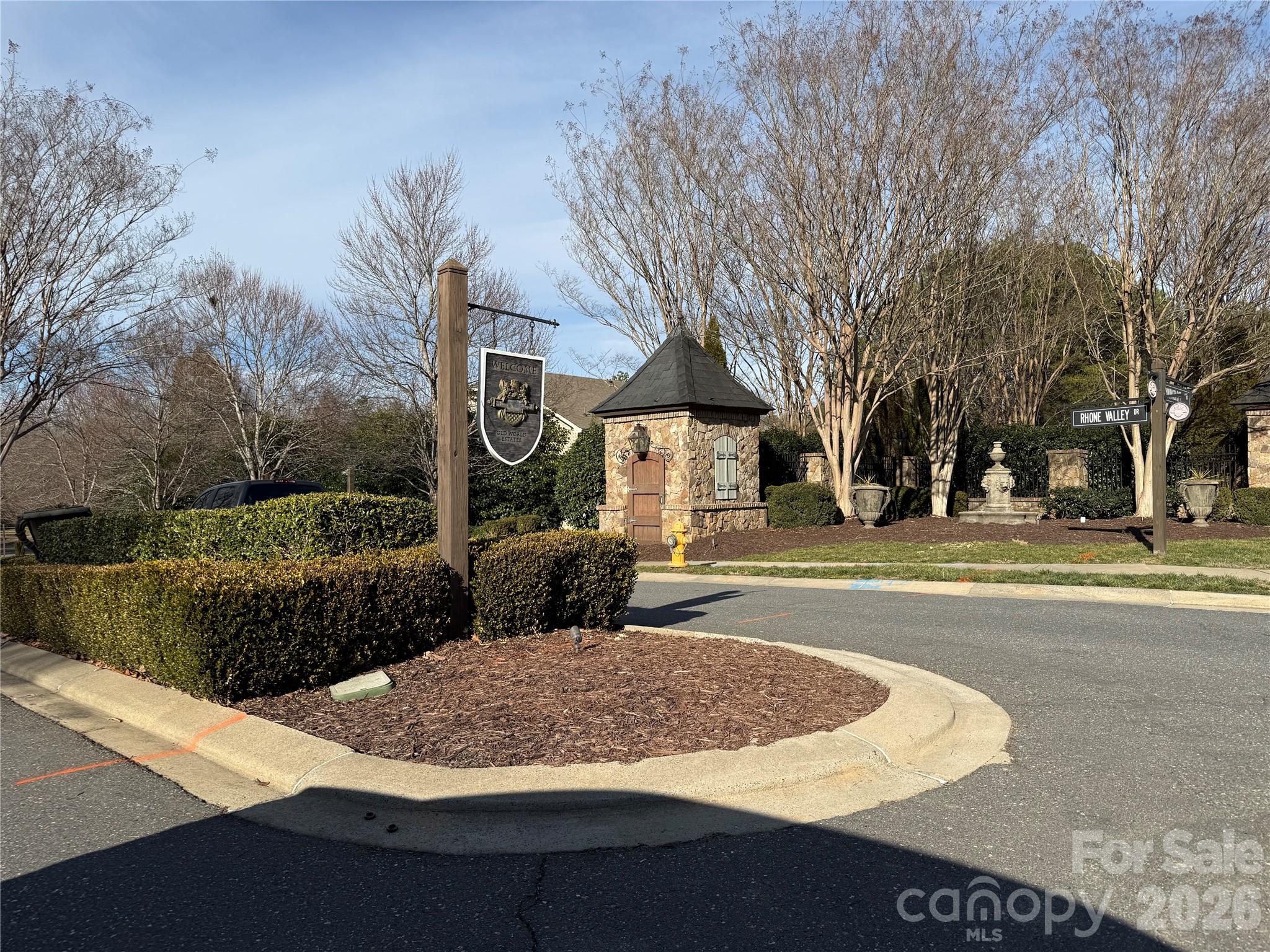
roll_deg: +0.5
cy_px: 476
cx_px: 635
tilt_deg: +0.3
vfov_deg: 56.8
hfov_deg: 71.6
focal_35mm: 24
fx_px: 881
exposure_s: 1/4975
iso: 80
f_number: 1.78
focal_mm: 6.76
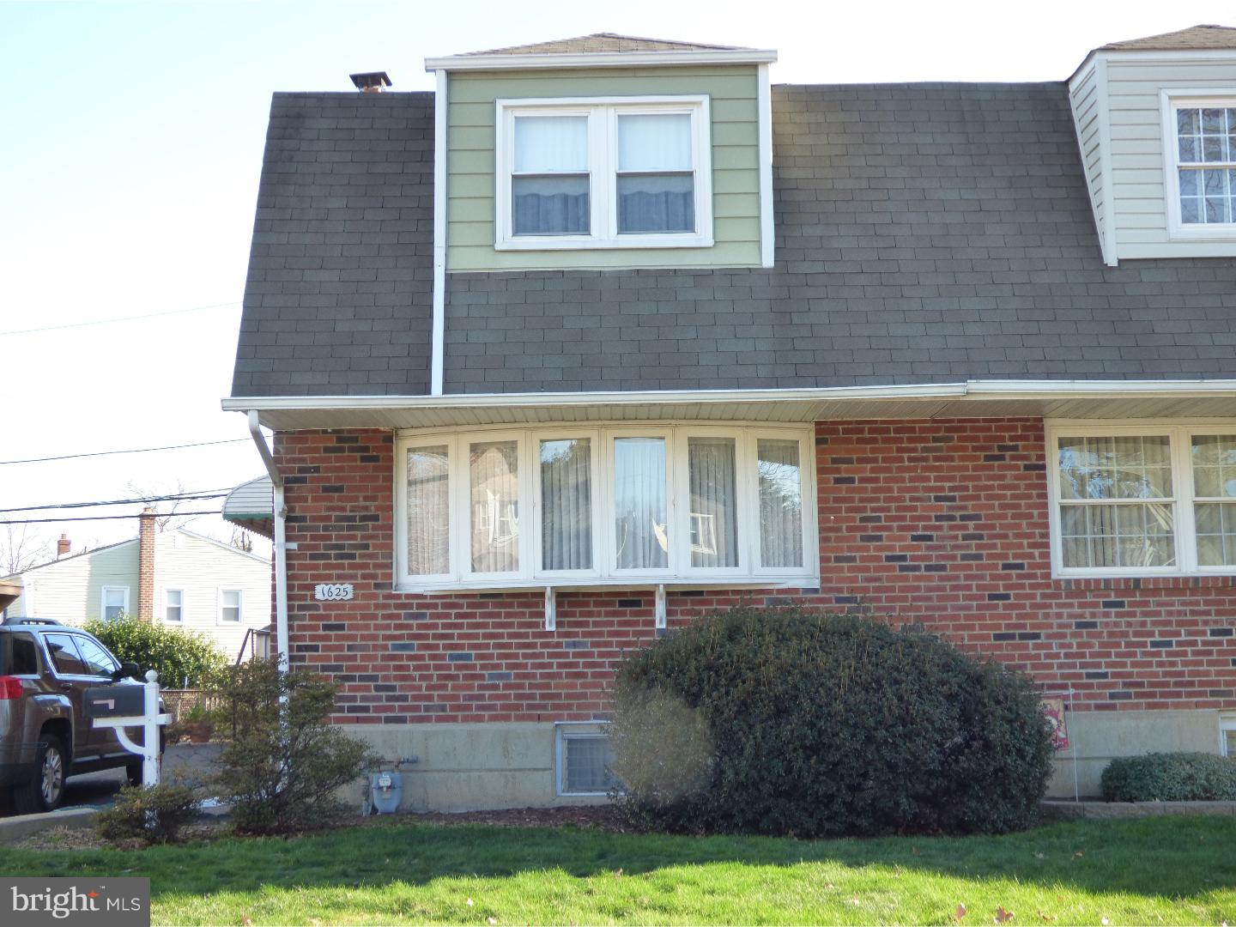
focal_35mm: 45
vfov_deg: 32.2
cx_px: 618
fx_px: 1607
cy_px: 464
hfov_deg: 42.1
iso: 200
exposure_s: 1/200
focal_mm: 7.79
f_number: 3.7
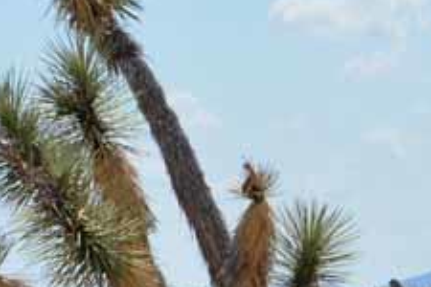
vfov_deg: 3.7
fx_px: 4493
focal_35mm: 375
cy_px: 369
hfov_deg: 5.5
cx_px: 268
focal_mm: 55
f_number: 7.1
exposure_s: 1/2000
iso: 400
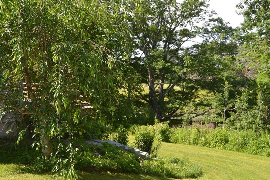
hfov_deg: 48.2
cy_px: 99
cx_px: 112
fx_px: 300
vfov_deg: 33.4
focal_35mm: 40
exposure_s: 1/200
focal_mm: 22
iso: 100
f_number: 5
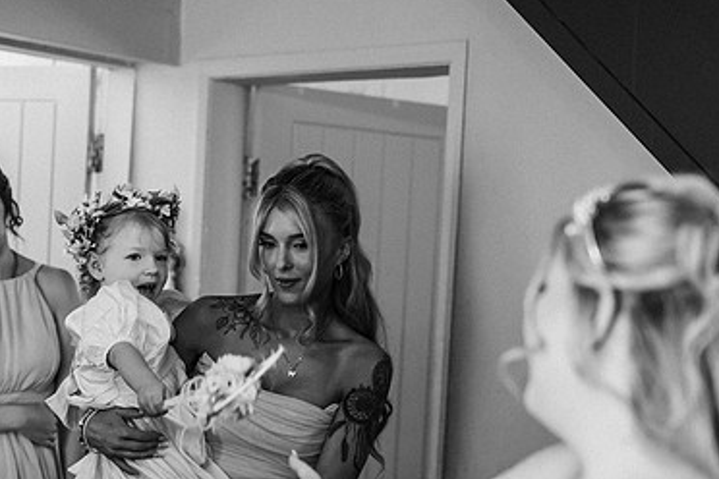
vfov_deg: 17.5
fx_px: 1558
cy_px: 314
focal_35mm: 78
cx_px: 313
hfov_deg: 26.0
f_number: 2.2
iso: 1800
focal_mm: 50
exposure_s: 1/200
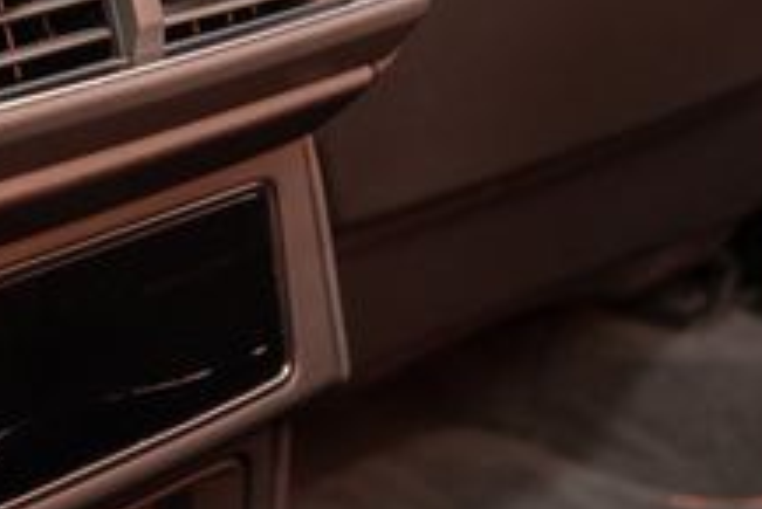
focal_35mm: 112
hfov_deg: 17.9
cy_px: 177
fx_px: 2372
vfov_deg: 12.2
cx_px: 32
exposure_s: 1/50
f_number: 5
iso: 400
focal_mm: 38
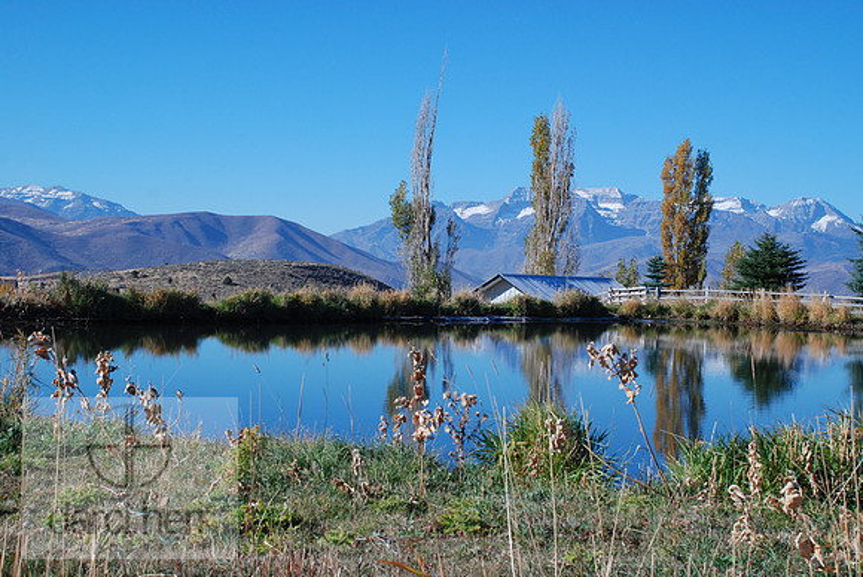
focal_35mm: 60
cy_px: 288
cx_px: 432
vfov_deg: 22.7
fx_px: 1440
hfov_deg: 33.4
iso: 200
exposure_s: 1/250
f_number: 8
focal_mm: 40
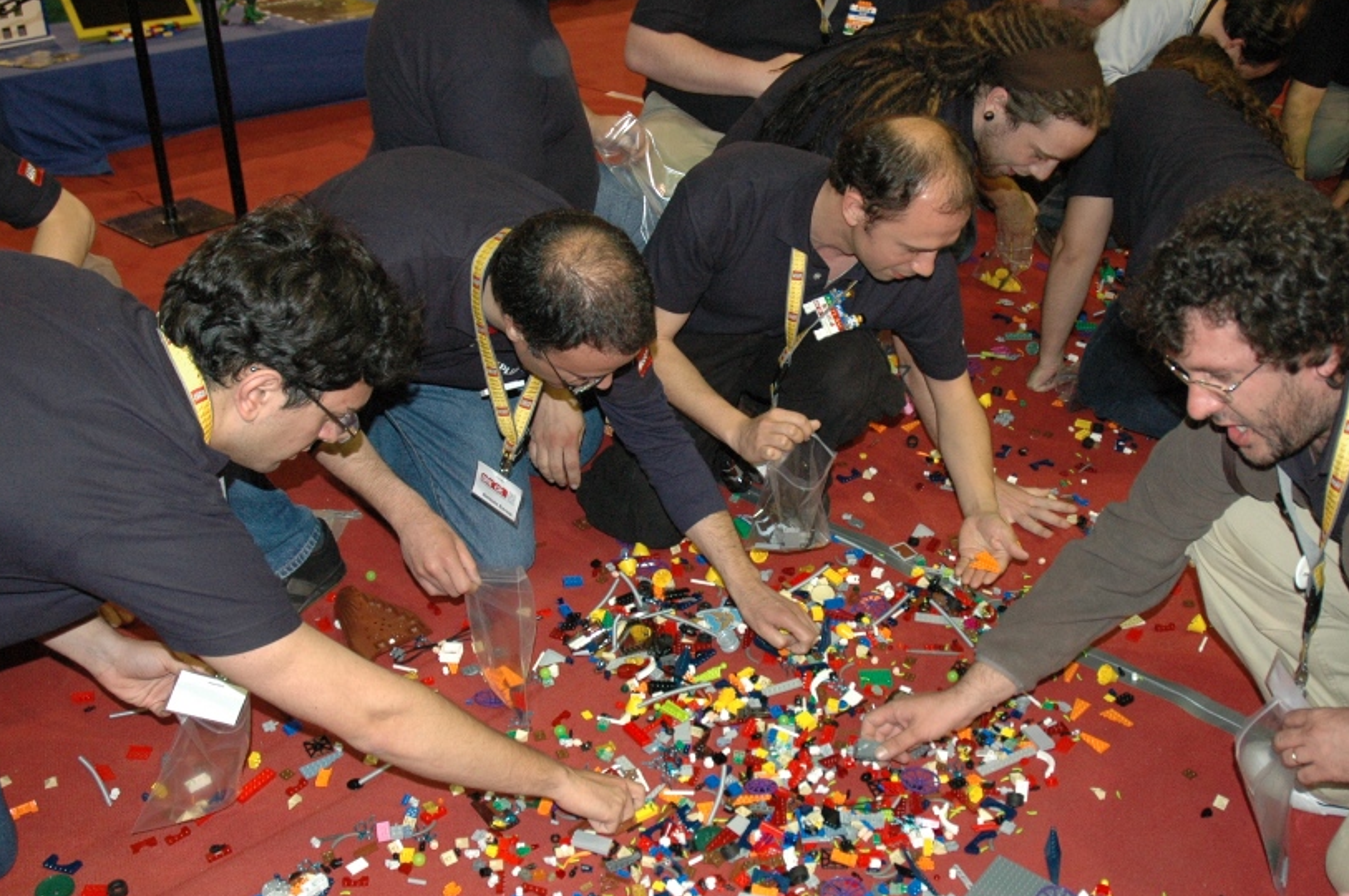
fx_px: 1273
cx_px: 722
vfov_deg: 38.7
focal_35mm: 34
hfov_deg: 55.8
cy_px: 506
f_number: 4
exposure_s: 1/60
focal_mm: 18
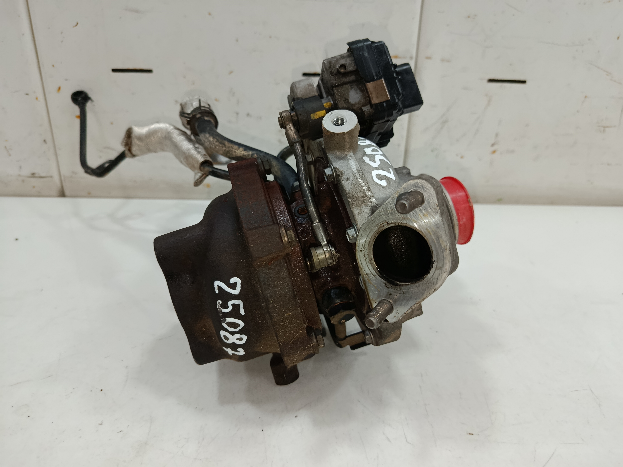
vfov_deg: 56.8
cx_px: 312
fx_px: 432
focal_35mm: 24
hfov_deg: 71.6
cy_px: 234
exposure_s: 1/100
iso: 942
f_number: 1.7
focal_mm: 5.24
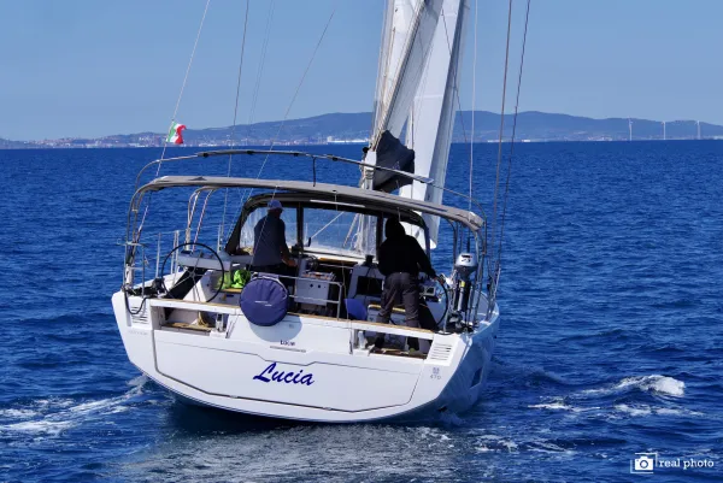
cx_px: 362
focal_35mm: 123
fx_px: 2472
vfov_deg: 11.2
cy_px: 242
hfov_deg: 16.6
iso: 200
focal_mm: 123
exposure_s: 1/250
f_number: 13
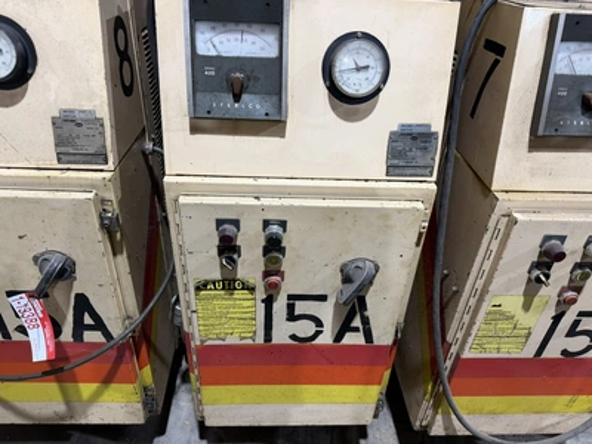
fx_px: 410
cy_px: 222
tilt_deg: -31.7
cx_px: 296
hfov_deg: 71.6
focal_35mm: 24
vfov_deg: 56.8
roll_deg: -3.7
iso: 160
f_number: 1.78
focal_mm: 6.76
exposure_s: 1/60
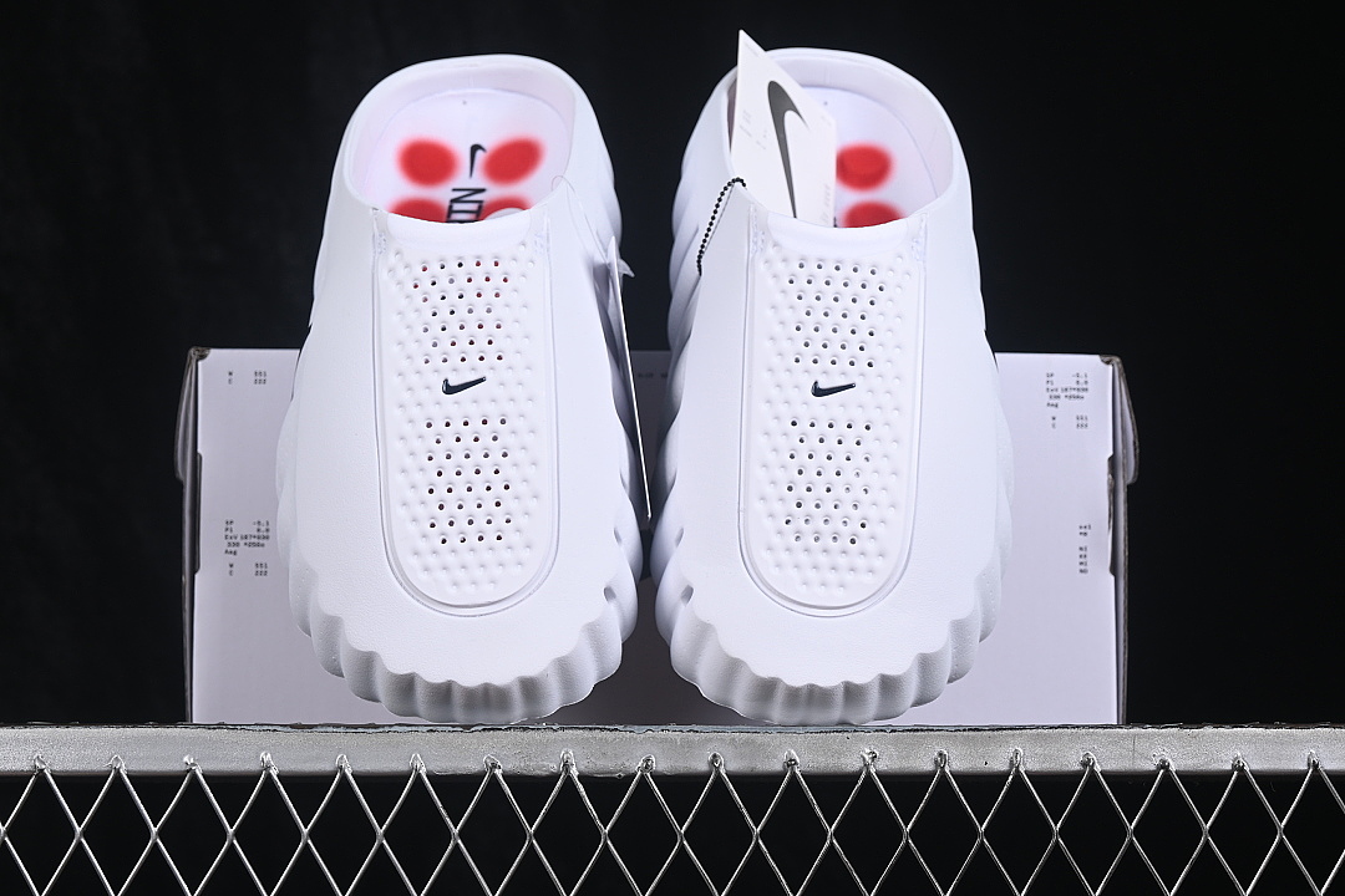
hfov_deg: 27.0
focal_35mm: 75
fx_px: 2802
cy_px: 448
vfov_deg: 18.2
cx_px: 672
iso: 160
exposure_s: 1/80
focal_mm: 50
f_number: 8
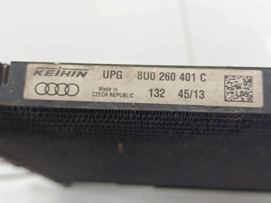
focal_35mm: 48
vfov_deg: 30.3
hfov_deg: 39.7
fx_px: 376
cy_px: 102
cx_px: 136
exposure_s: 1/50
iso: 701
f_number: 1.7
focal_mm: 5.24
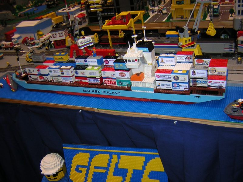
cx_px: 122
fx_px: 253
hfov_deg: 51.4
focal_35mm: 36
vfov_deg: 39.7
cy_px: 91
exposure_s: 1/60.1
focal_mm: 4.7
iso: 100
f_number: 2.6
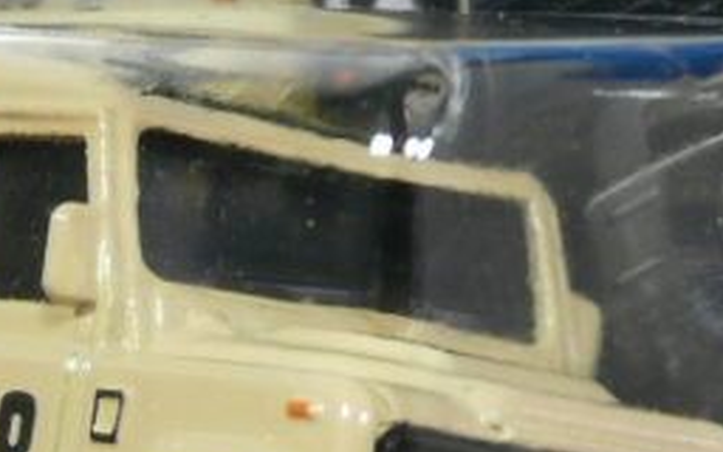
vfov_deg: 4.6
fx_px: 5675
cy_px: 311
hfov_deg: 7.3
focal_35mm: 288
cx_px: 220
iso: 100
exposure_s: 1/50
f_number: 3.2
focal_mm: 12
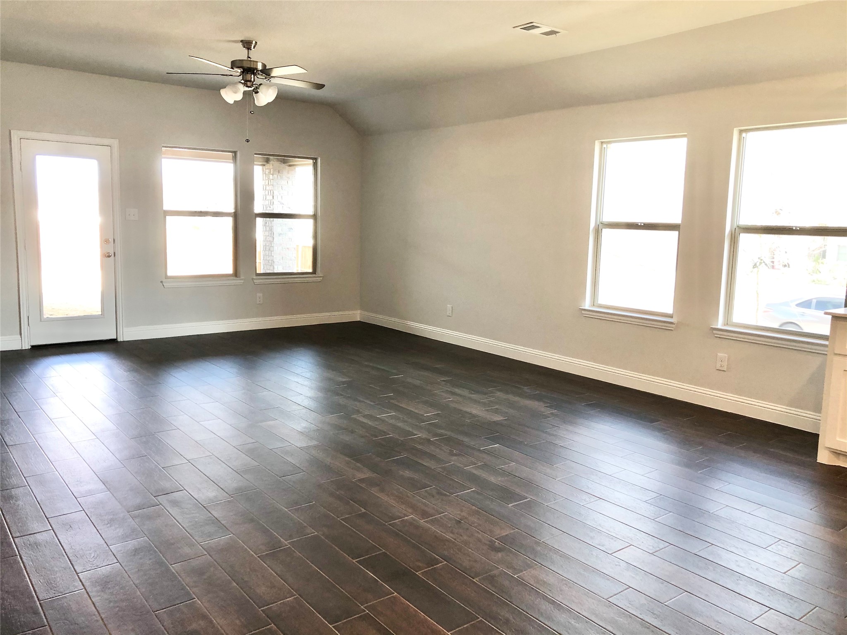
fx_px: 685
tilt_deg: -7.5
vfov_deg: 49.7
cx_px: 424
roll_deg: -2.1
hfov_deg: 63.4
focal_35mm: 28
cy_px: 318
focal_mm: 3.99
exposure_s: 1/40
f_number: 1.8
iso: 25
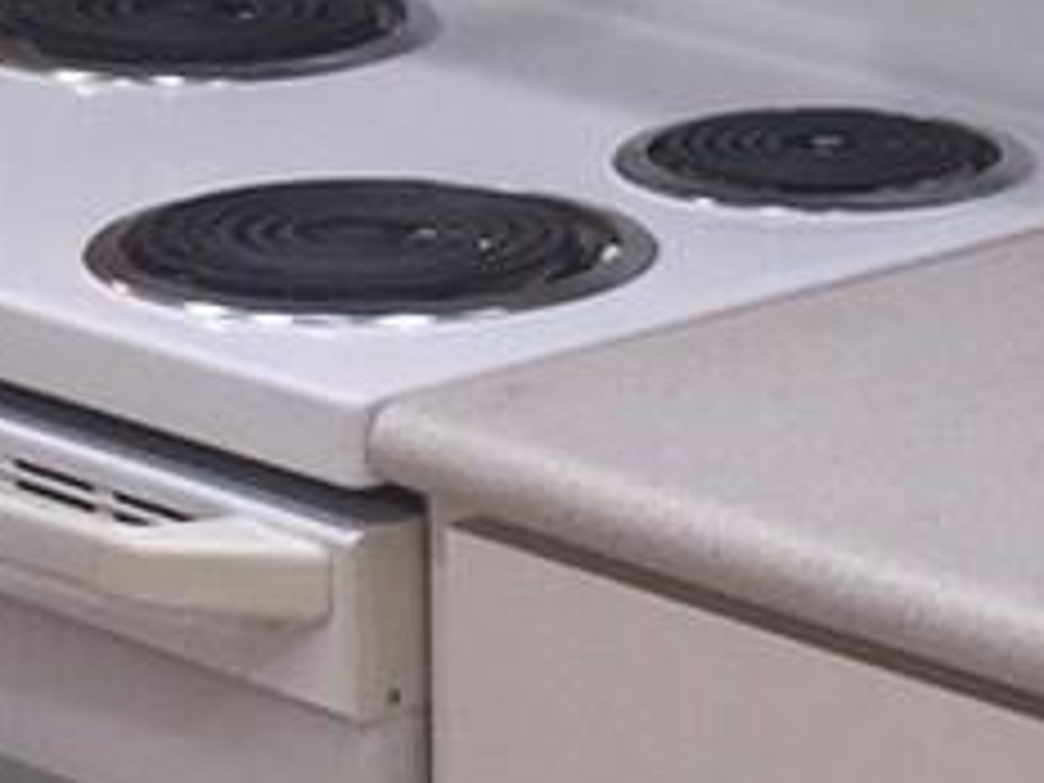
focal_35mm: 200
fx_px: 6032
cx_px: 688
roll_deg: +0.0
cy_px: -378
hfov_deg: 9.9
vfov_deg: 7.3
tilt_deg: -8.7
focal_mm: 4.15
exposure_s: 1/33
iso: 32
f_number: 2.2
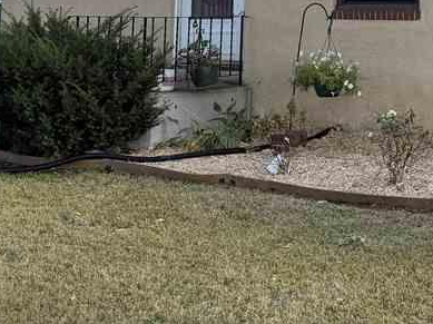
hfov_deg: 23.7
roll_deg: -0.5
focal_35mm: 79
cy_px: -94
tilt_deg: +4.9
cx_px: 432
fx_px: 987
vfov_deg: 17.5
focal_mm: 6.76
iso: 80
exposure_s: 1/289
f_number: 1.78
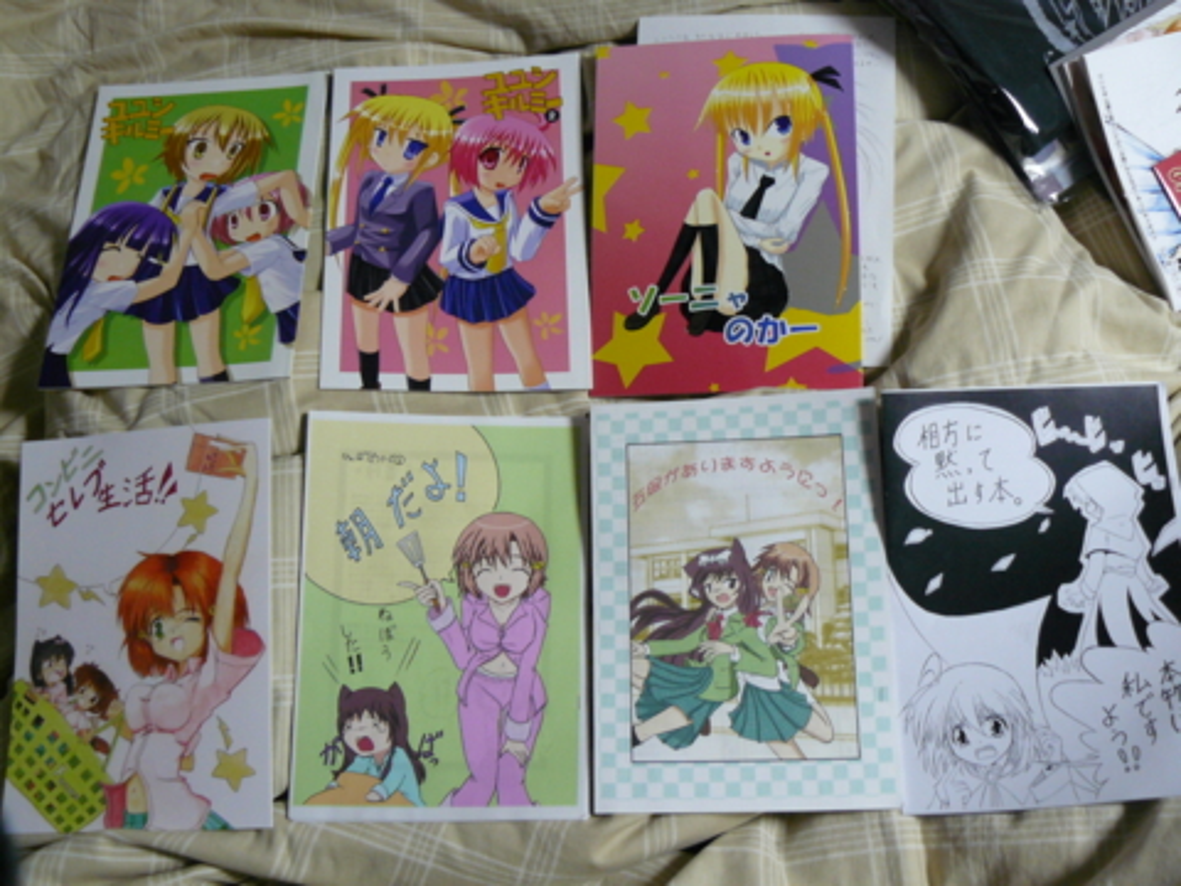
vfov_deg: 39.7
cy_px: 443
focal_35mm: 36
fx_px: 1228
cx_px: 590
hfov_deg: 51.4
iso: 200
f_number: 2.8
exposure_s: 1/6
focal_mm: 6
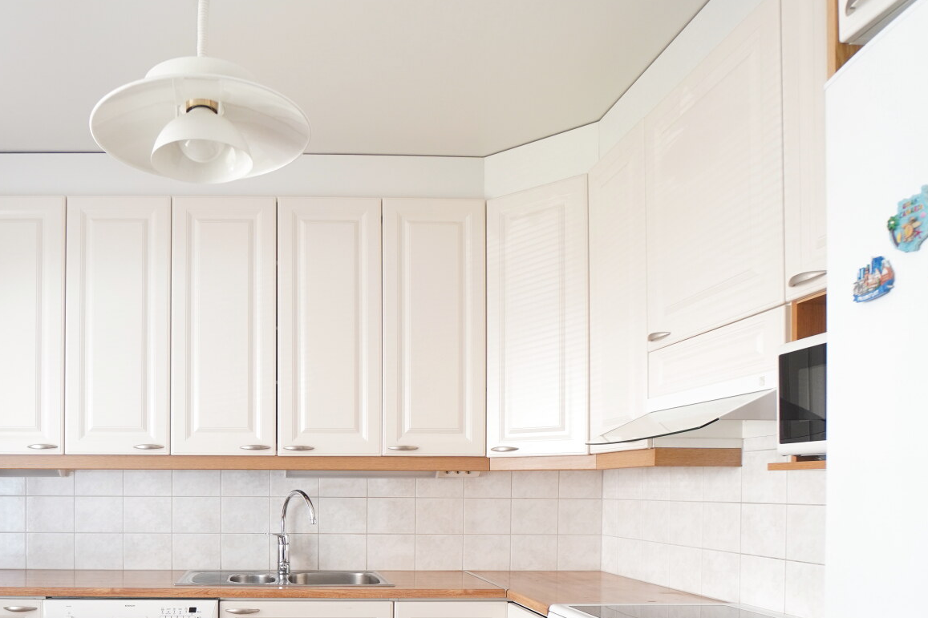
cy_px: 508
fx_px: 722
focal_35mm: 28
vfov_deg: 43.8
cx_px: 305
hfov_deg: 63.7
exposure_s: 1/30
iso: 320
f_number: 4
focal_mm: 10
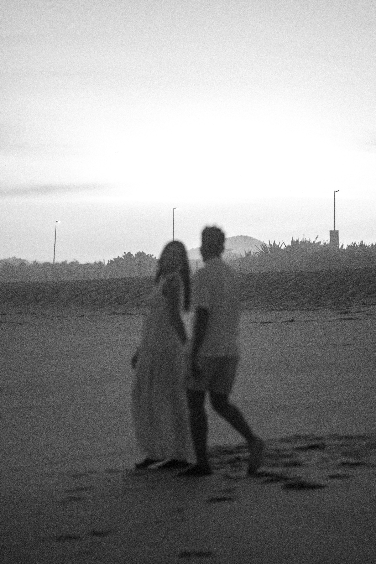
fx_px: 1997
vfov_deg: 16.1
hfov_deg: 10.8
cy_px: 282
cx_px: 188
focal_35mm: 128
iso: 2000
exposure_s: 1/1000
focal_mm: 85
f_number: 1.8
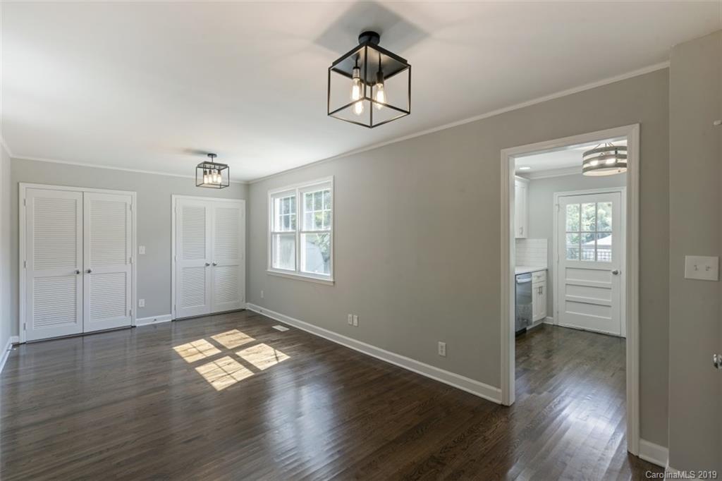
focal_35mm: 16
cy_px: 240
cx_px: 361
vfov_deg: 73.7
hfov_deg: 96.8
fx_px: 321
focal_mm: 16
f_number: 11
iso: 100
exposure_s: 1/4
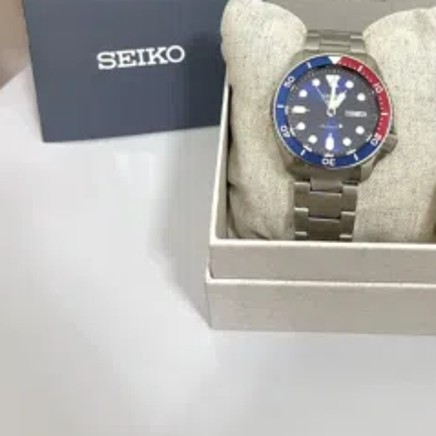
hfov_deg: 44.7
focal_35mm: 37
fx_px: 527
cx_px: 263
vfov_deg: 42.7
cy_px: 82
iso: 125
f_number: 1.6
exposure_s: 1/50
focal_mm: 5.1
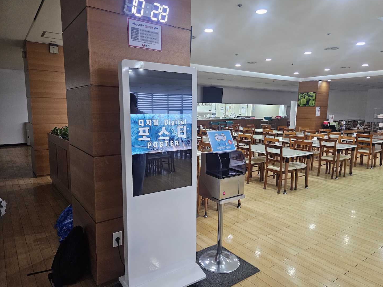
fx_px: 265
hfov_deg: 71.6
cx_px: 199
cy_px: 147
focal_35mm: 24
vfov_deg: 56.8
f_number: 1.8
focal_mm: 5.4
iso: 400
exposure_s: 1/120
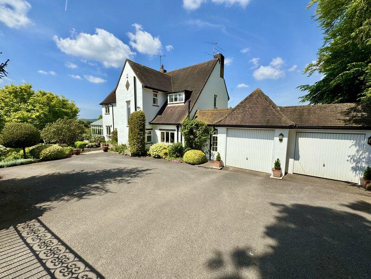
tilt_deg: -6.3
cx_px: 186
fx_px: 150
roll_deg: -0.7
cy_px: 140
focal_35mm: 14
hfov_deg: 102.1
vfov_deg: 85.7
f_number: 2.2
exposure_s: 1/2584
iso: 50
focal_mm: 2.22
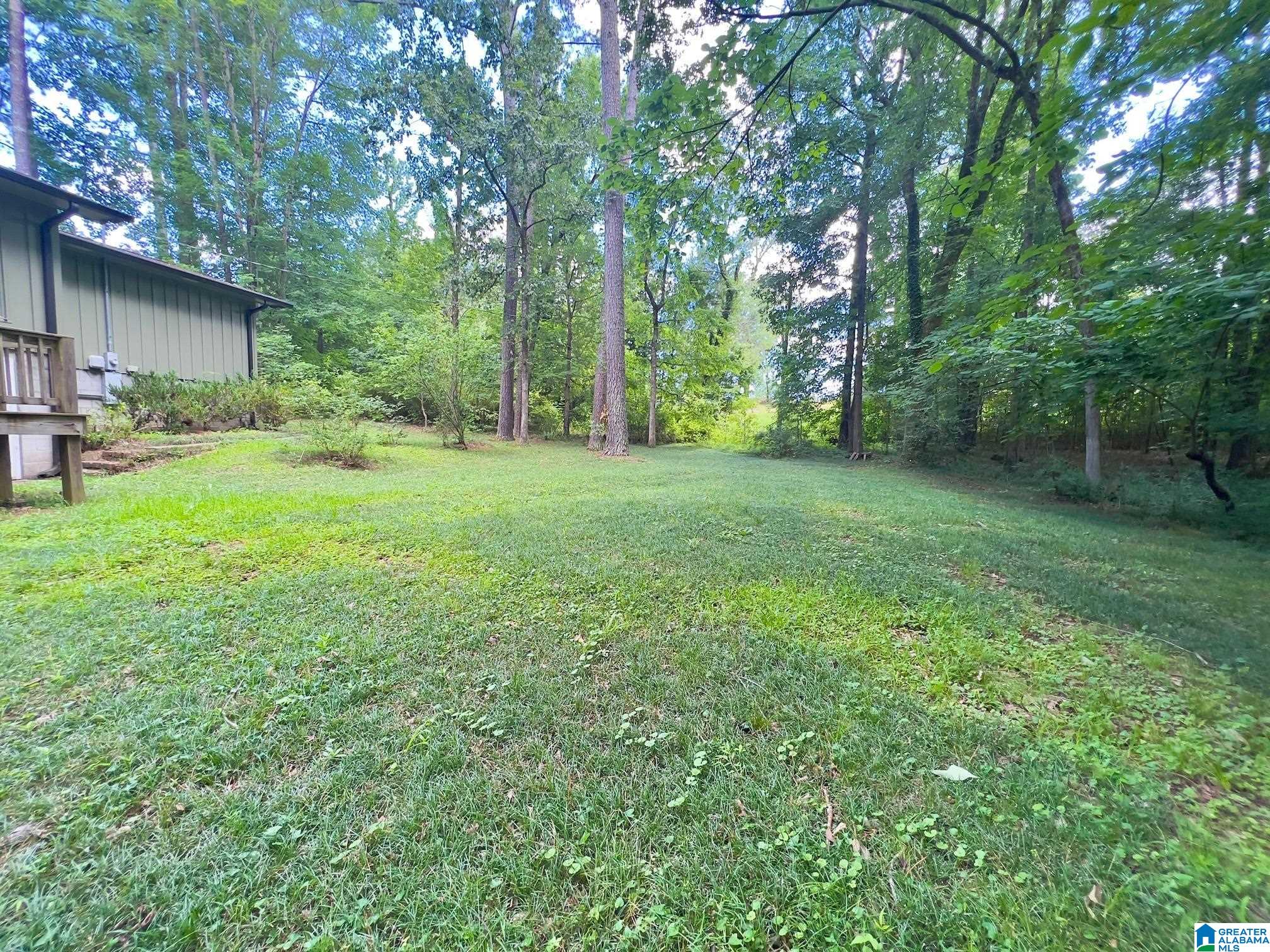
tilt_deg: -5.7
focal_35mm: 13
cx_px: 635
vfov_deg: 89.9
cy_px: 476
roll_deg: -2.2
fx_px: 477
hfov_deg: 106.2
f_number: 1.8
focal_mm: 1.57
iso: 64
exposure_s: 1/99
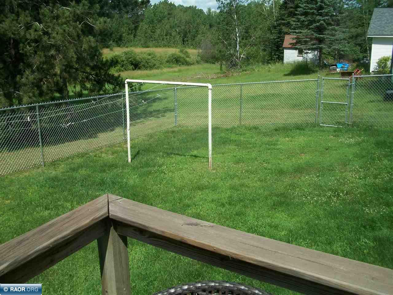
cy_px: 148
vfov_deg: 44.2
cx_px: 196
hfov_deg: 56.8
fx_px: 363
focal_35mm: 32
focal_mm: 5.7
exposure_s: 1/400
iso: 80
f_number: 5.5
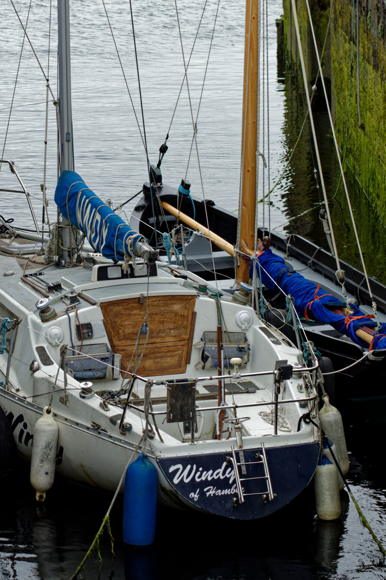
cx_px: 149
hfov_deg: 9.7
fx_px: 2268
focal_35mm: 141
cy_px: 229
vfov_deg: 14.5
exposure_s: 1/1000
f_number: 8
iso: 500
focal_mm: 70
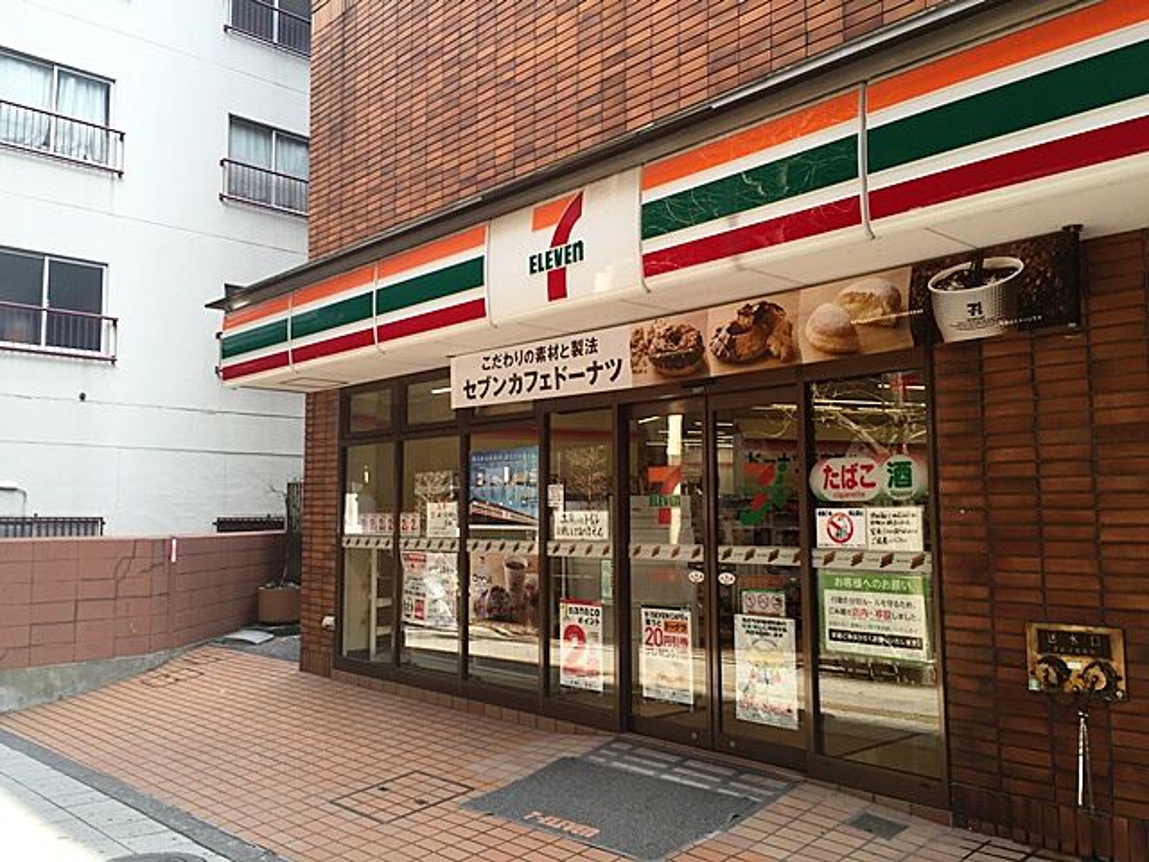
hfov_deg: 61.7
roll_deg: +0.0
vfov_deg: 48.2
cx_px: 574
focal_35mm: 29
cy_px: 431
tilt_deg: +4.3
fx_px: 963
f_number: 2.2
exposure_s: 1/128
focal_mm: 4.15
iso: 32
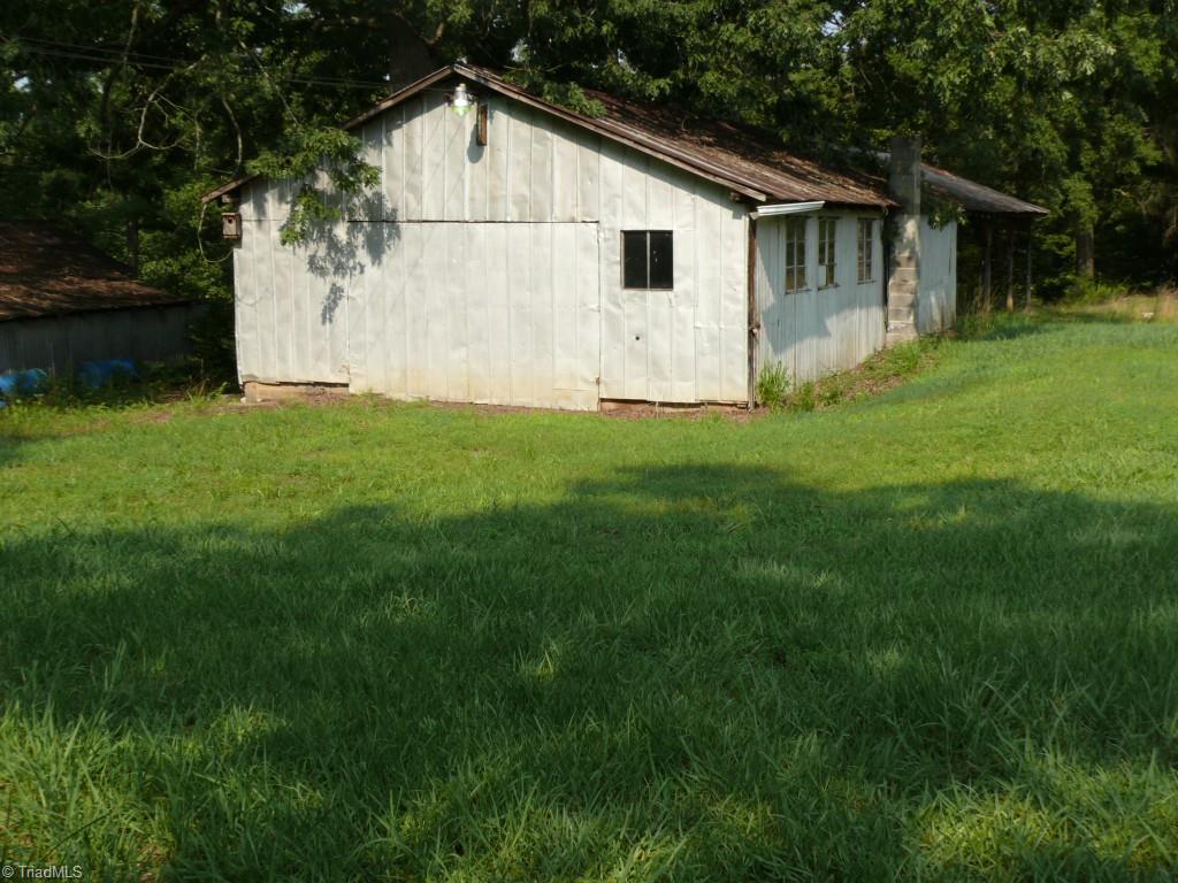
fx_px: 1361
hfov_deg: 46.8
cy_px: 442
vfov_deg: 36.0
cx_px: 589
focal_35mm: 40
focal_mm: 8.1
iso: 100
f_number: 5.6
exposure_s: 1/320
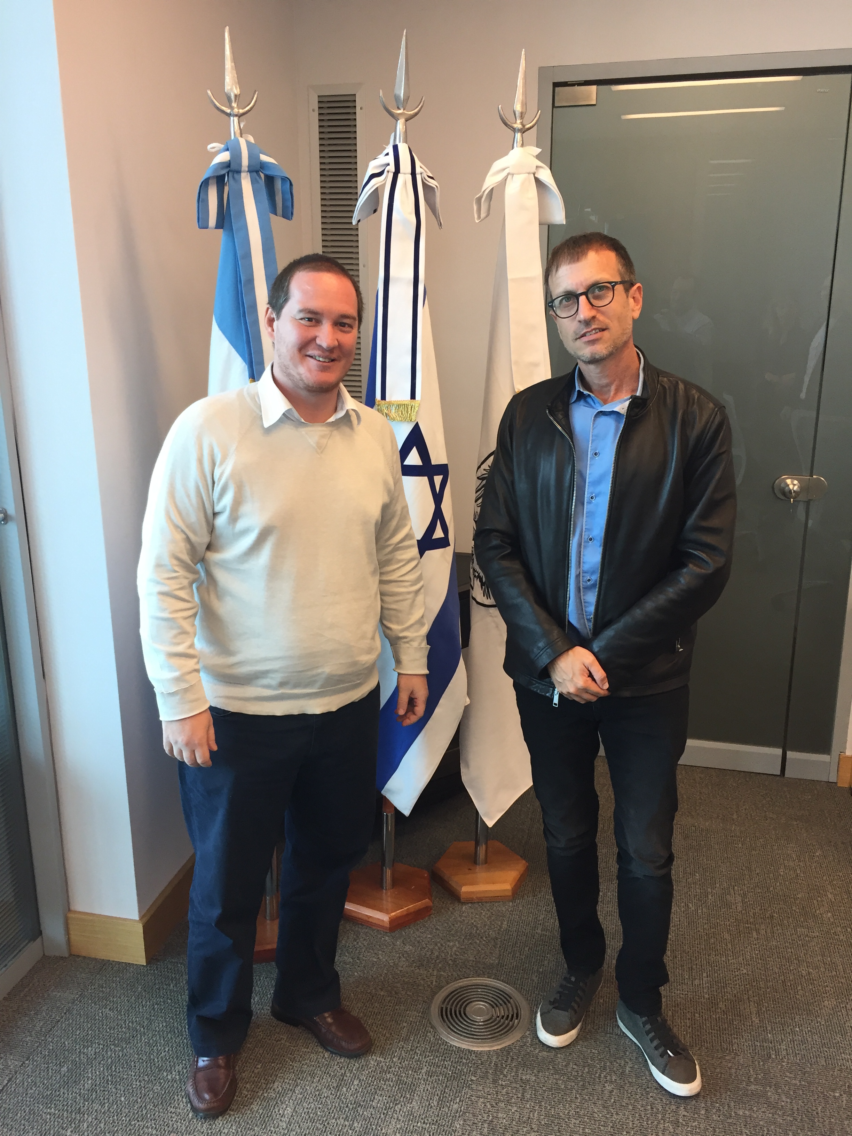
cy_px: 568
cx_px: 426
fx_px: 952
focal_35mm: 29
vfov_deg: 61.7
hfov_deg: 48.2
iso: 40
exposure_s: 1/33
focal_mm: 4.15
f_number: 2.2
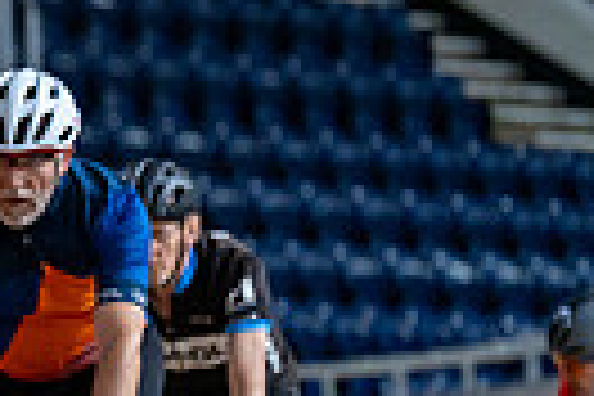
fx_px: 10625
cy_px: 232
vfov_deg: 2.1
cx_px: -666
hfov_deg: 3.2
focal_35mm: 644
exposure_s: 1/800
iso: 3200
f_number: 2.8
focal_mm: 146
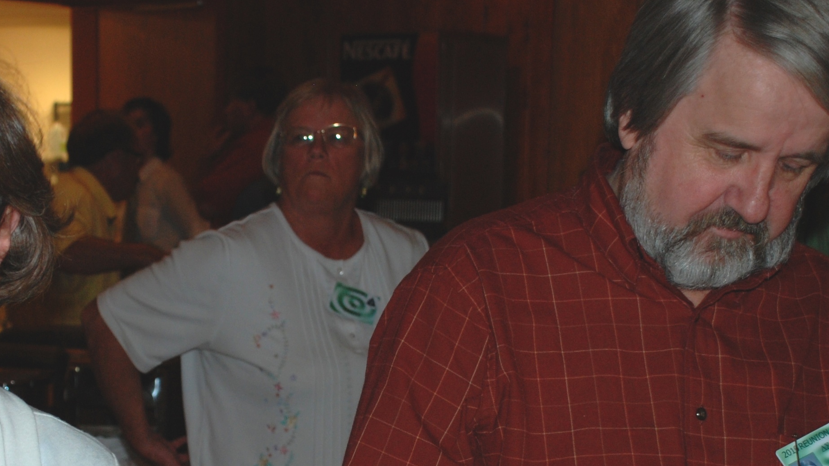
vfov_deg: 11.8
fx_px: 2244
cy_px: 394
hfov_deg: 20.8
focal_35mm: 102
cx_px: 216
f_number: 4.2
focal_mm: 31
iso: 200
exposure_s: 1/60
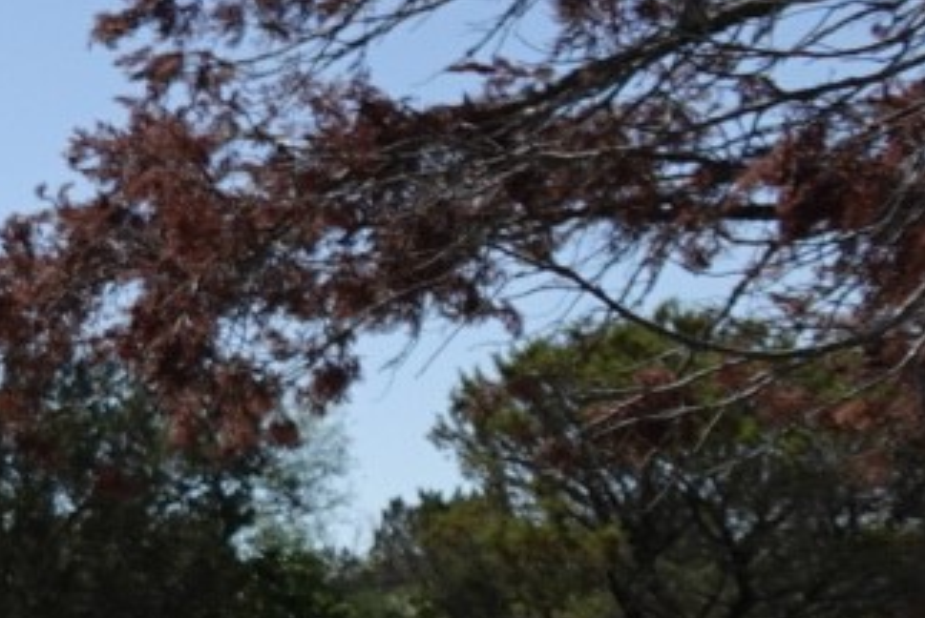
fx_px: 2572
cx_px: -1269
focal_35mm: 100
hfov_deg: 14.2
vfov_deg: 13.1
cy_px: 855
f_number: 2
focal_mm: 7.6
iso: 125
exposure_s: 1/5000
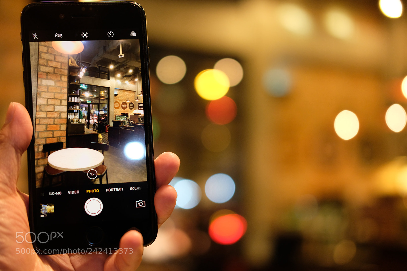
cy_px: 136
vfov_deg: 25.5
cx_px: 204
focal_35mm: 53
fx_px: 599
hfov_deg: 37.5
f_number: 2
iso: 1000
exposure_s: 1/100
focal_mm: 35
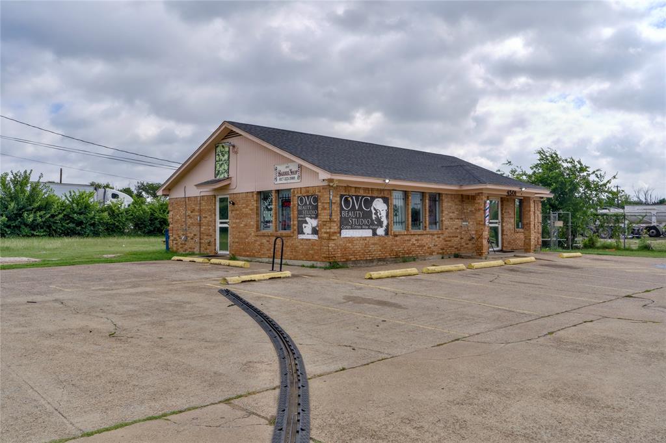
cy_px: 222
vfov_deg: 46.4
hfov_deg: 65.5
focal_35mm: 28
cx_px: 333
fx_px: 518
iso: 100
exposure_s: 1/250
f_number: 8
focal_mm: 28
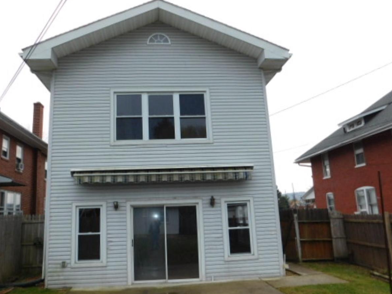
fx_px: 317
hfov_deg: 63.3
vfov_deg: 49.7
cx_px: 174
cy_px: 153
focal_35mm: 28
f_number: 3
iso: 125
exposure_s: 1/400
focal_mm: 4
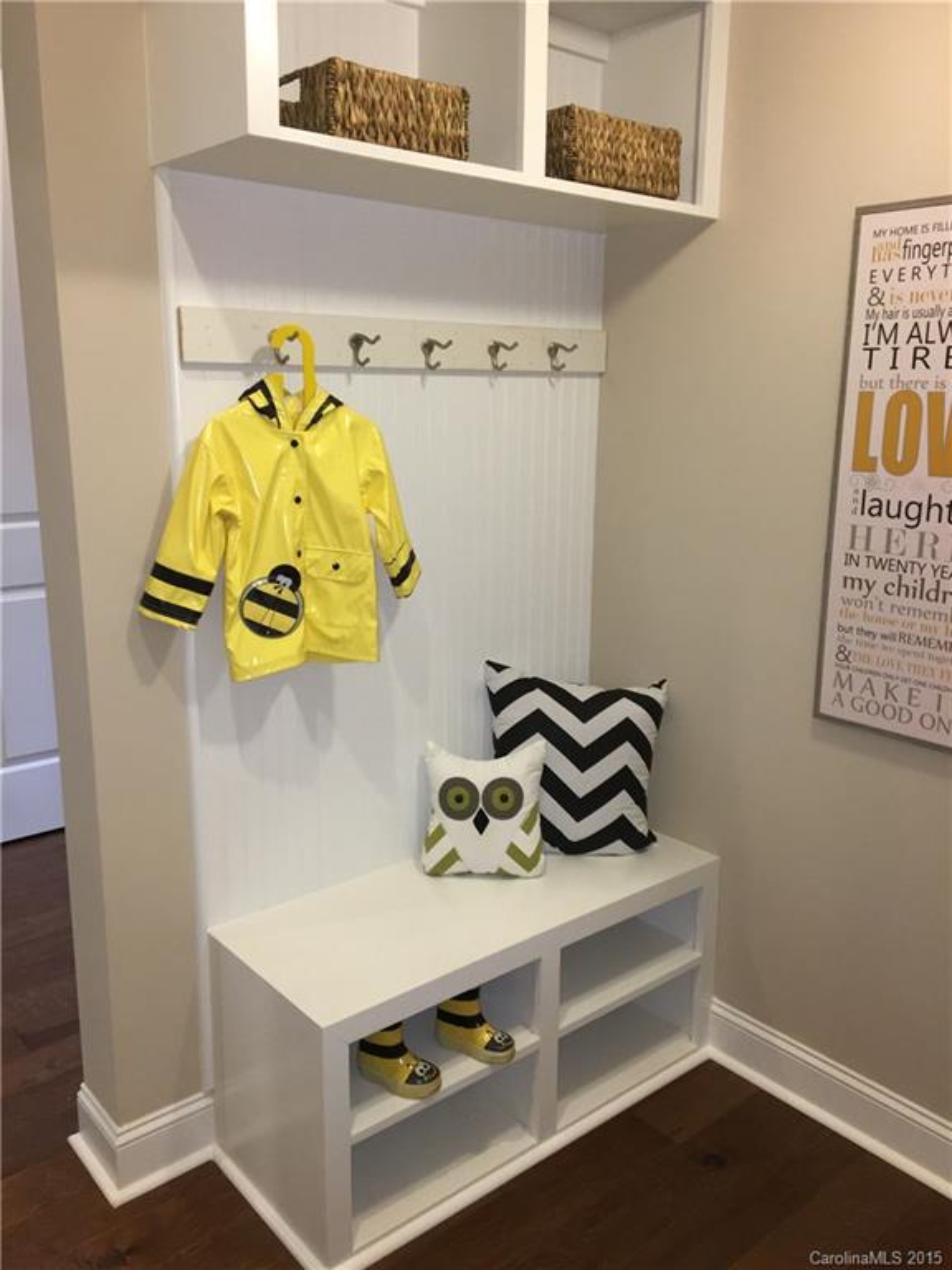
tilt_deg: -12.6
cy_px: 635
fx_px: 1063
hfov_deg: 48.2
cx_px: 476
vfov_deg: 61.7
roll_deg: -0.3
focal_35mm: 29
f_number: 2.2
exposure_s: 1/30
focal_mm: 4.15
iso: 100
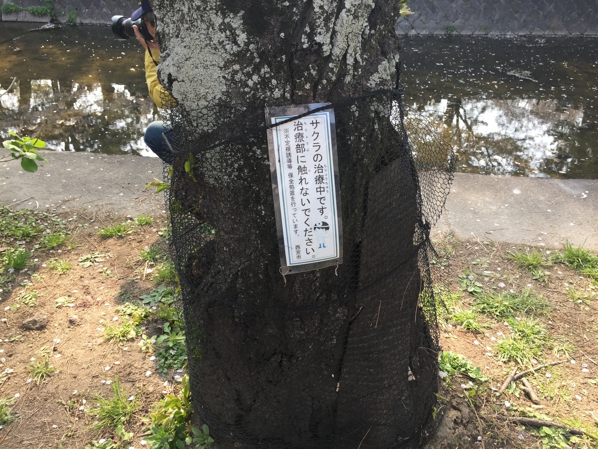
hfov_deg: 61.7
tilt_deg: -32.5
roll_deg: -0.5
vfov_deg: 48.2
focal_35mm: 29
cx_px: 299
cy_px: 224
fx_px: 501
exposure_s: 1/176
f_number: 2.2
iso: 32
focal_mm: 4.15
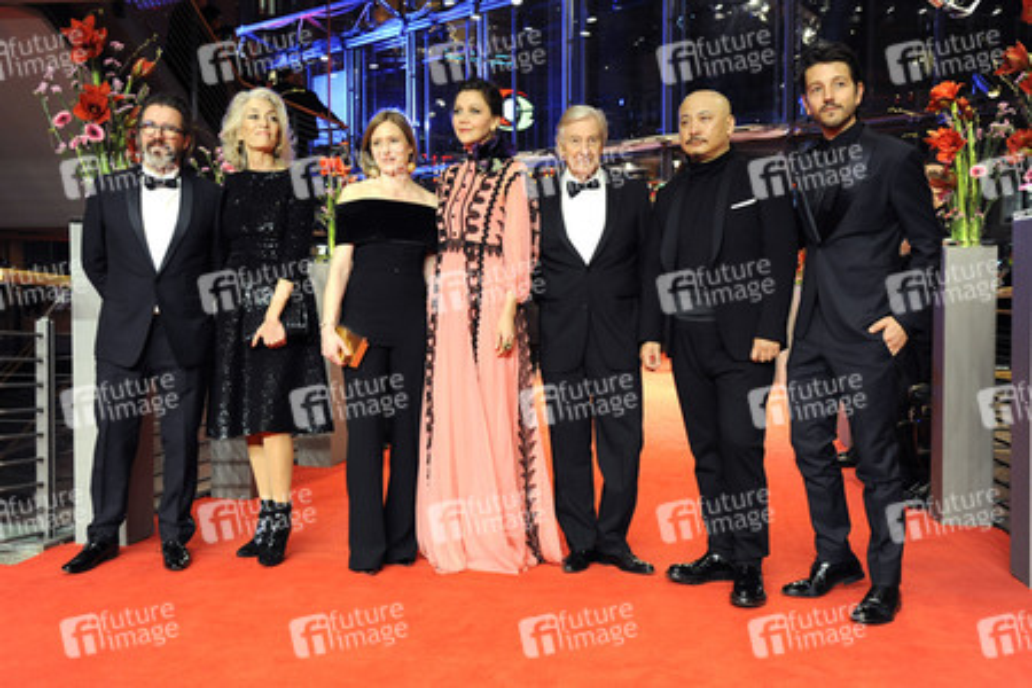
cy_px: 344
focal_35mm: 32
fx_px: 917
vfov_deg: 41.1
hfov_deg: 58.7
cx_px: 516
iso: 2000
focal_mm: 32
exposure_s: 1/125
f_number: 4
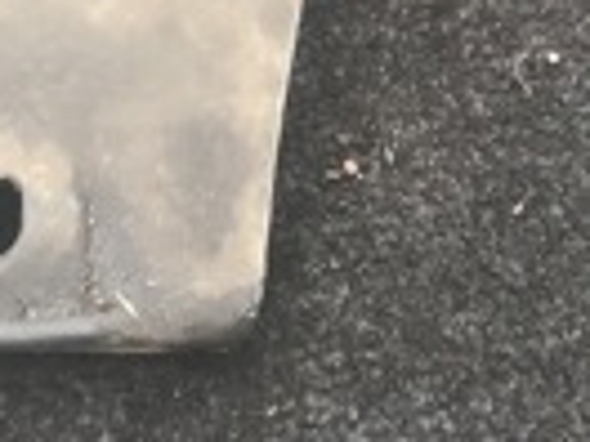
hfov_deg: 14.5
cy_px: -346
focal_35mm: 136
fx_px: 2318
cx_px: 228
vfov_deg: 10.3
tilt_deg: -62.8
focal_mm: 3.99
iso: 20
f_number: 1.8
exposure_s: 1/110
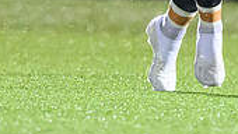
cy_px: -113
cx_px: 157
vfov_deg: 0.4
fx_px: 21458
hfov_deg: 0.6
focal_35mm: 3397
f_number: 3.2
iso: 8000
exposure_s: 1/1000
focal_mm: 400
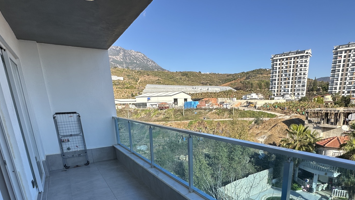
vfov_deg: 48.4
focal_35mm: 22
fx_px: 207
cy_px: 162
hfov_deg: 80.9
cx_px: 198
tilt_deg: -15.6
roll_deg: +1.9
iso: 40
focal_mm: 2.22
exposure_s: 1/796
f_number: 2.2
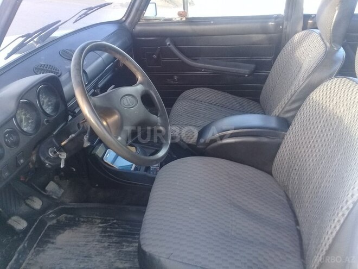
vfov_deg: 45.4
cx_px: 179
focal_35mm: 31
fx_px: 321
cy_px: 134
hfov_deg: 58.4
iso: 80
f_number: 2.2
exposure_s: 1/33
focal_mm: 3.3
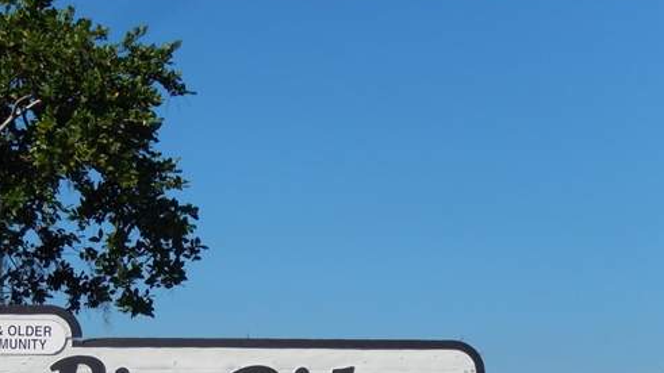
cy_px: 393
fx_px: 1813
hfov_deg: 20.6
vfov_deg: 11.6
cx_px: 183
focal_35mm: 103
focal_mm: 10.4
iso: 125
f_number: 4.6
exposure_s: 1/1250
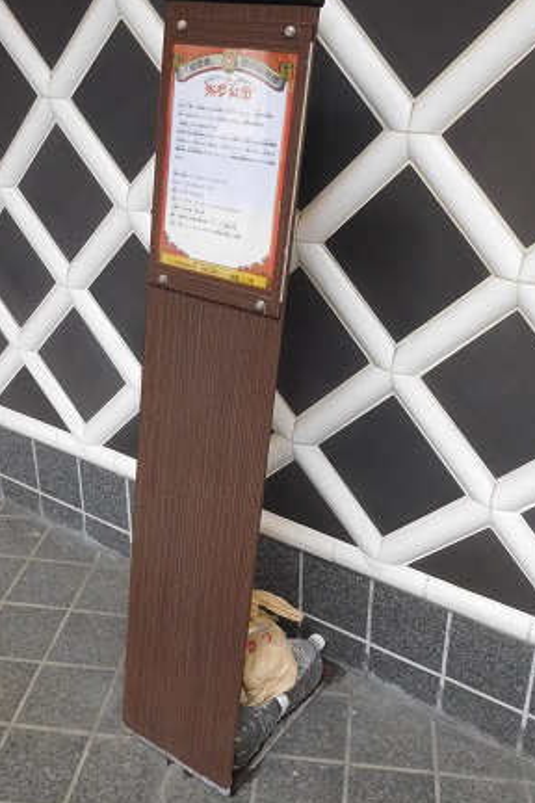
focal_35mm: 37
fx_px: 825
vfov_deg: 51.9
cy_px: 379
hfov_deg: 35.9
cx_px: 271
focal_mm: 5.7
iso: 280
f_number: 3.6
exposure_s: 1/30
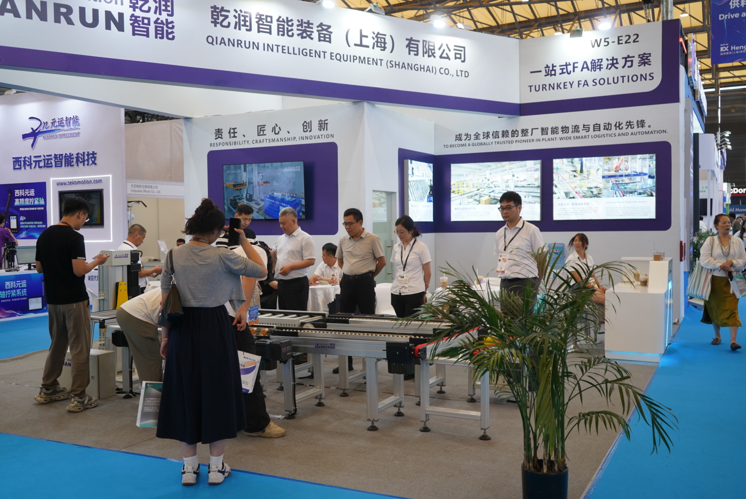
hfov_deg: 57.2
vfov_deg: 40.0
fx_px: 684
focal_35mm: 33
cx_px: 373
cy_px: 250
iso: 400
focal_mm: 33
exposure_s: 1/160
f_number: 4
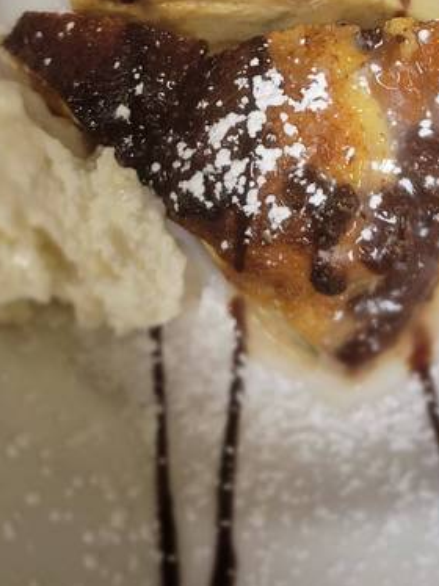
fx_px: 863
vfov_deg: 35.0
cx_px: 267
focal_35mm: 51
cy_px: 42
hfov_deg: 28.5
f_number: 1.8
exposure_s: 1/60
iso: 200
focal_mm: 5.4
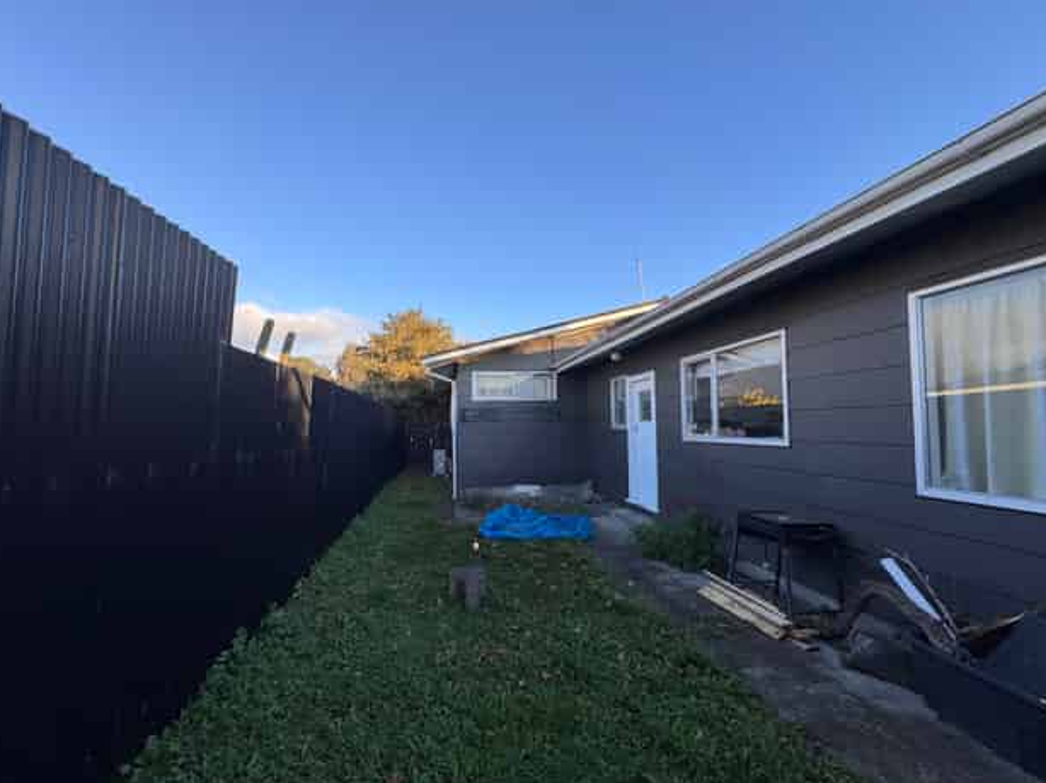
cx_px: 494
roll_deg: +1.3
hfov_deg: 98.1
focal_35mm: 15
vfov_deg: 81.7
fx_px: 453
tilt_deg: +4.0
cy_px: 406
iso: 40
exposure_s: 1/364
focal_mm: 2.22
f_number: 2.2
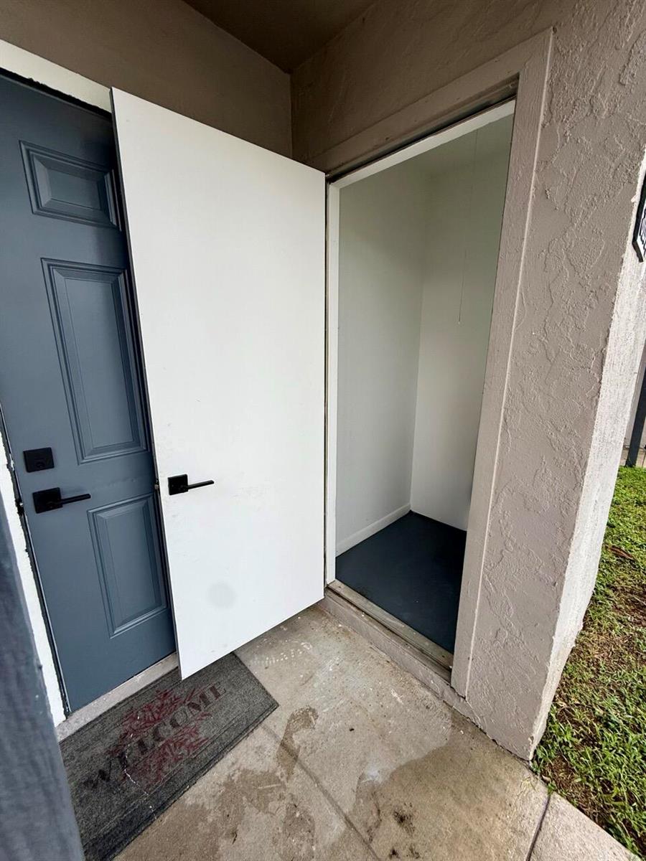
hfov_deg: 85.7
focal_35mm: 14
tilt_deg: -12.9
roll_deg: -0.2
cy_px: 430
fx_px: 348
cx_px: 323
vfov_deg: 102.1
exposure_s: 1/140
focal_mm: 2.22
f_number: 2.2
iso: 50
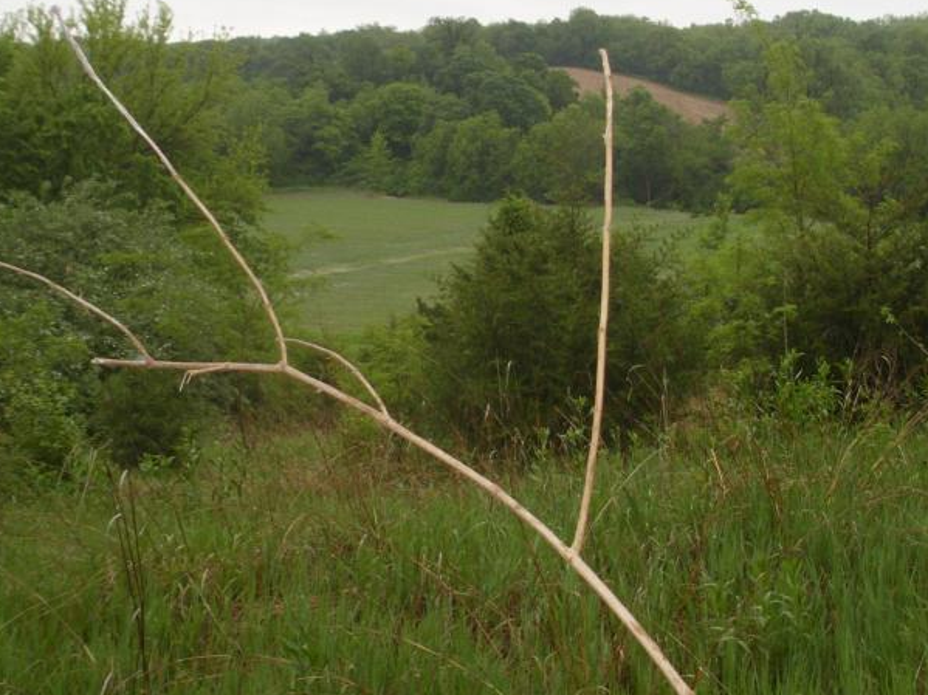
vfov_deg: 22.4
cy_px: 200
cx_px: 634
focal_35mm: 65
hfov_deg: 29.6
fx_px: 1742
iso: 50
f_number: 2.9
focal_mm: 6.3
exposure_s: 1/133
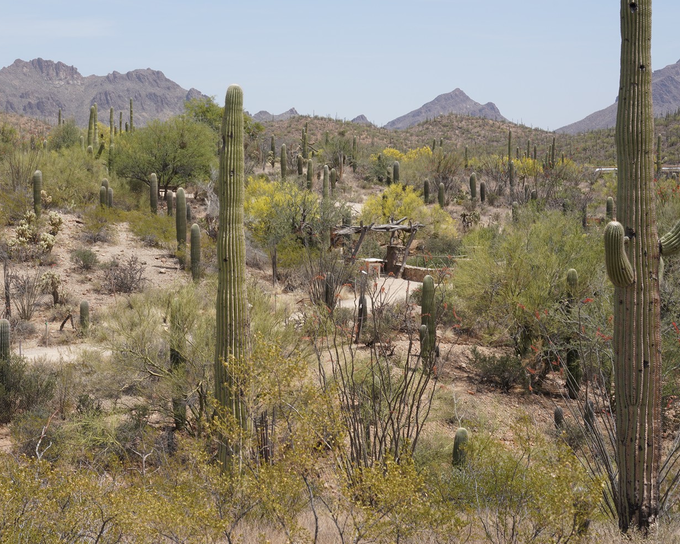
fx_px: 1469
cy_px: 213
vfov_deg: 20.9
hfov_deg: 25.9
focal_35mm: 73
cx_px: 225
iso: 100
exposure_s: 1/100
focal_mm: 48
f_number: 14
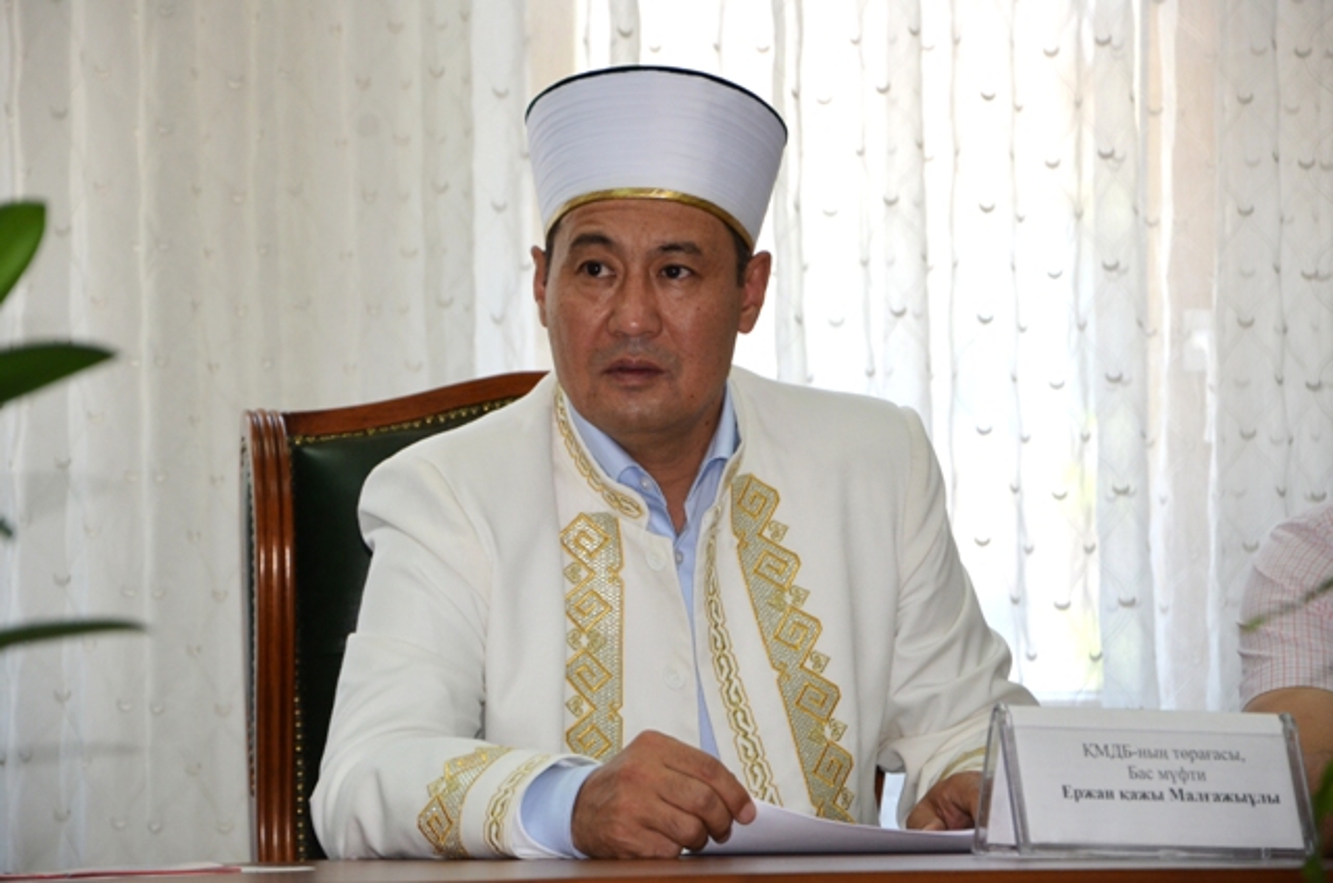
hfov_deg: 13.1
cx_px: 666
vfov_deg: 8.7
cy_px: 442
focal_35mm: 158
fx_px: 5820
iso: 500
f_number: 5.6
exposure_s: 1/100
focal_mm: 105
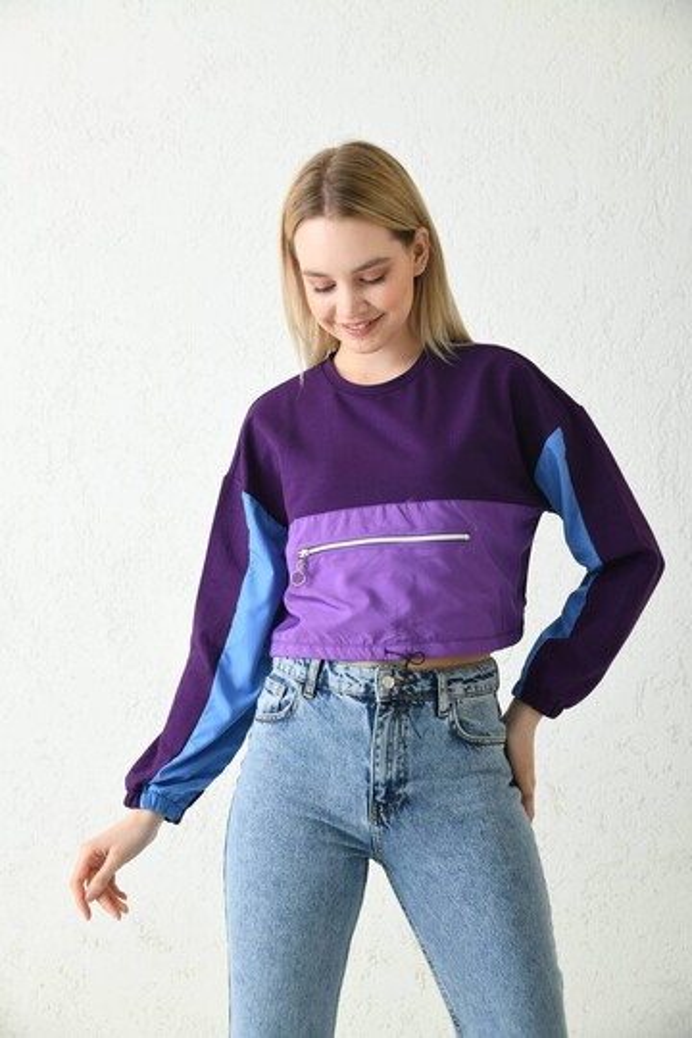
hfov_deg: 24.6
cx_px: 346
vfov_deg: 36.2
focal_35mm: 55
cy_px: 519
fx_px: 1586
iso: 100
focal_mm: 55
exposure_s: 1/160
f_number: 5.6
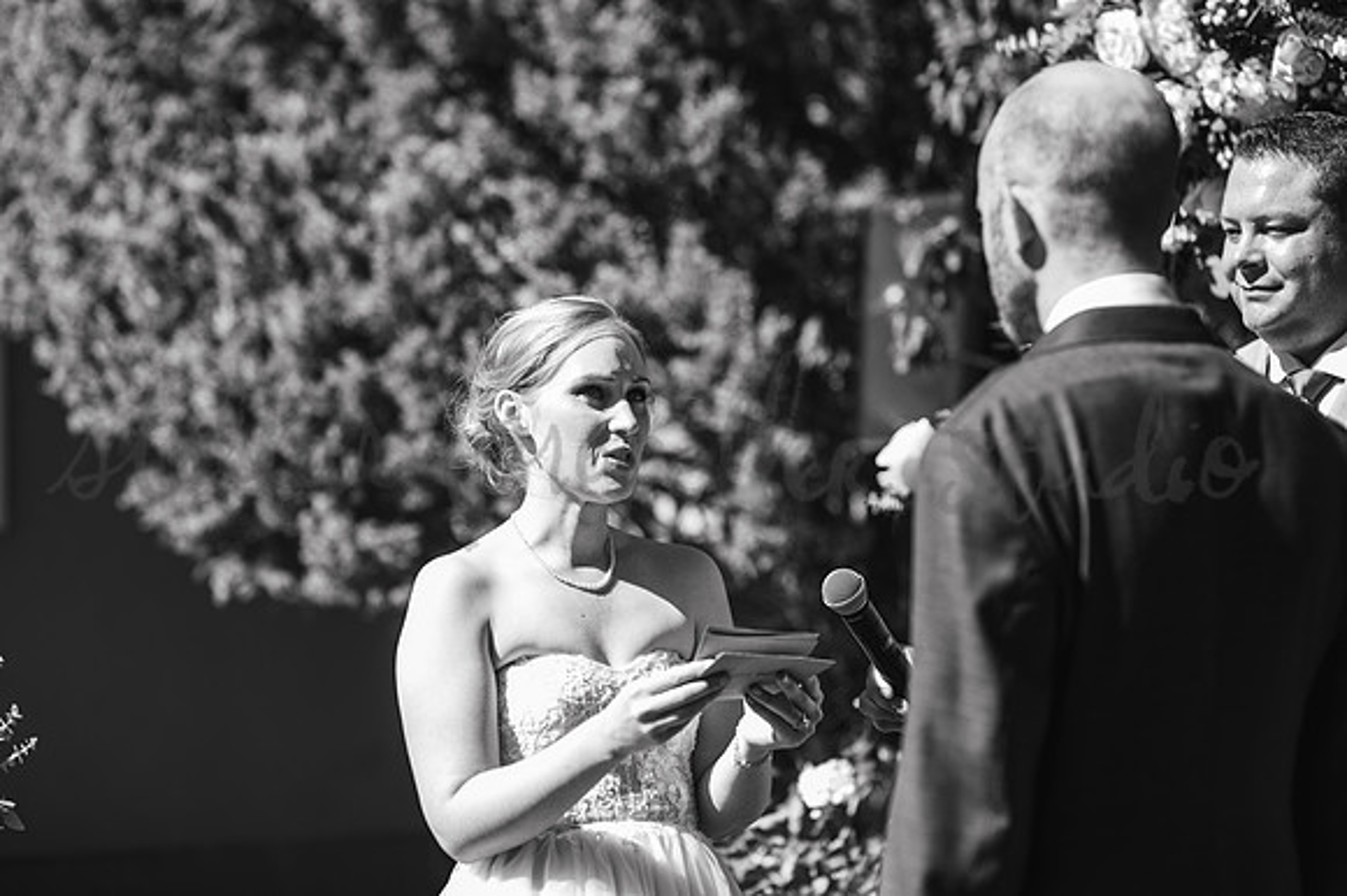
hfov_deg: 23.9
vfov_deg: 16.1
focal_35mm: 85
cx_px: 674
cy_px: 448
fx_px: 3178
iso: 200
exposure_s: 1/1600
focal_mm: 85
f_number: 2.5
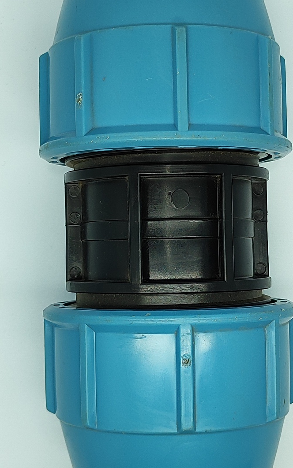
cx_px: 167
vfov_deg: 43.5
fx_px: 588
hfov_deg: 28.0
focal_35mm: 46
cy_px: 228
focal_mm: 5.89
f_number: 1.89
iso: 200
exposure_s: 1/250
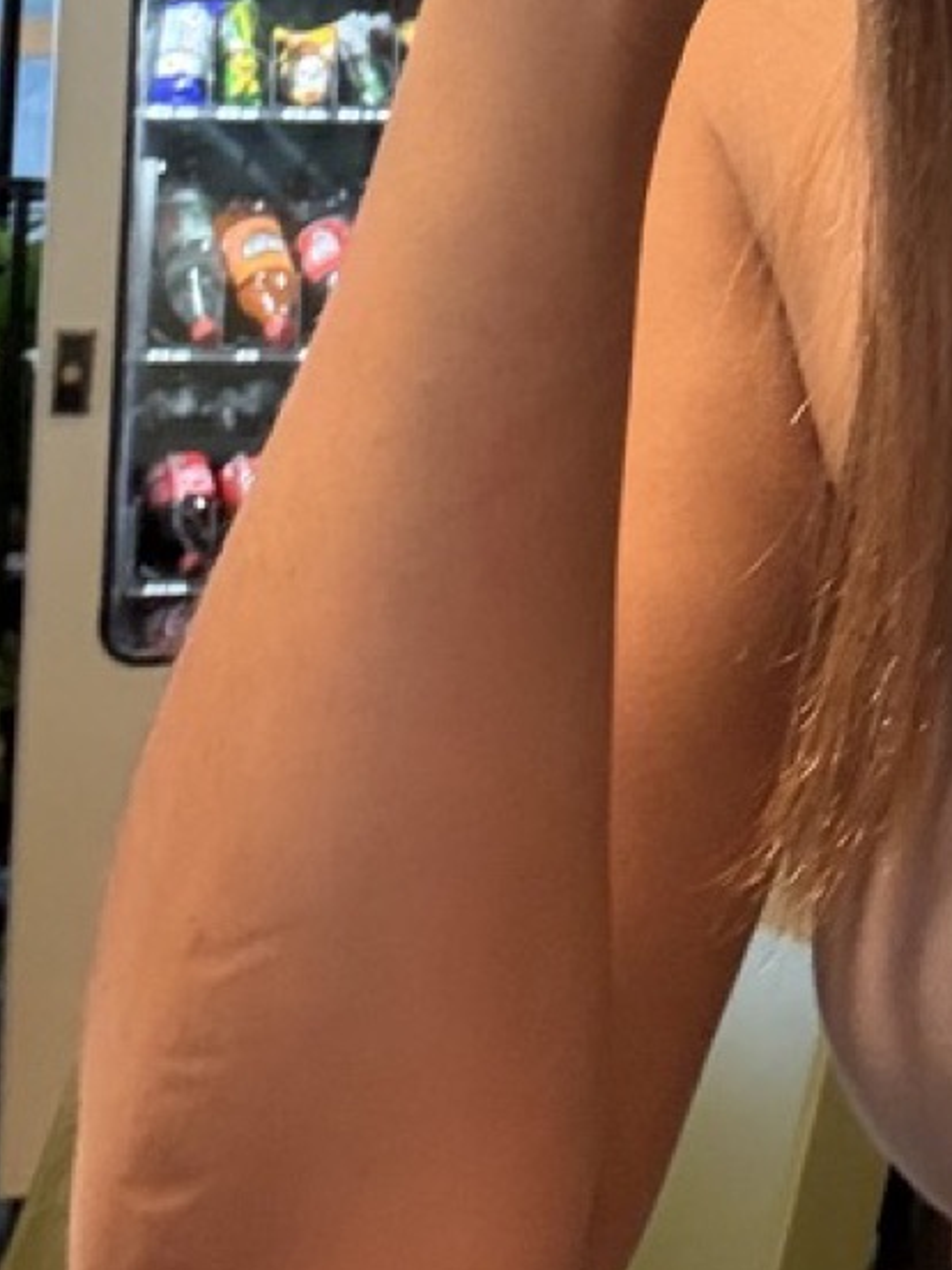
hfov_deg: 16.0
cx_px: 1297
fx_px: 3190
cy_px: -189
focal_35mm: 87
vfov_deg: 21.2
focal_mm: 2.69
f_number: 1.9
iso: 250
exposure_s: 1/33
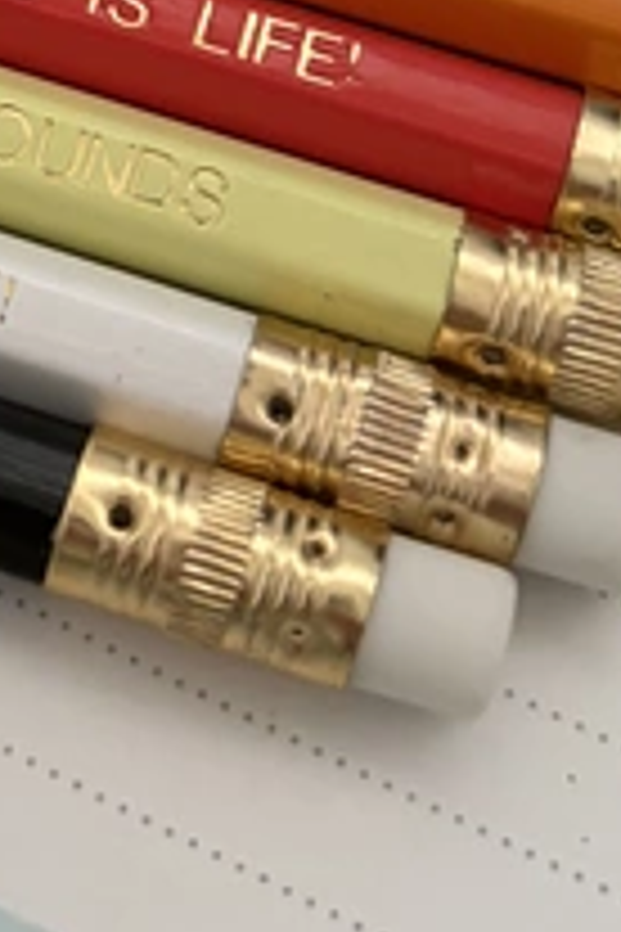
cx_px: -166
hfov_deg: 11.6
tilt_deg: -61.1
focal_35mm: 115
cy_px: -284
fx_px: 2975
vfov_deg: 16.8
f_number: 1.6
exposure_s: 1/60
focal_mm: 5.96
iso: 320
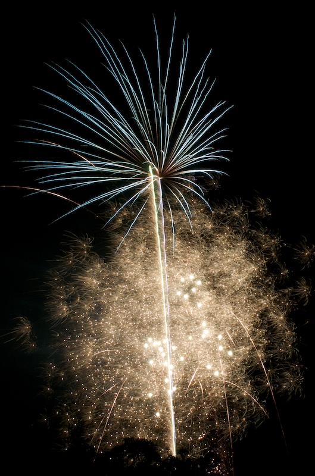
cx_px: 158
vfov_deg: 53.2
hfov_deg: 36.7
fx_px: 475
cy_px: 238
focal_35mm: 36
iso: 400
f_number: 22
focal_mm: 24
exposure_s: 6
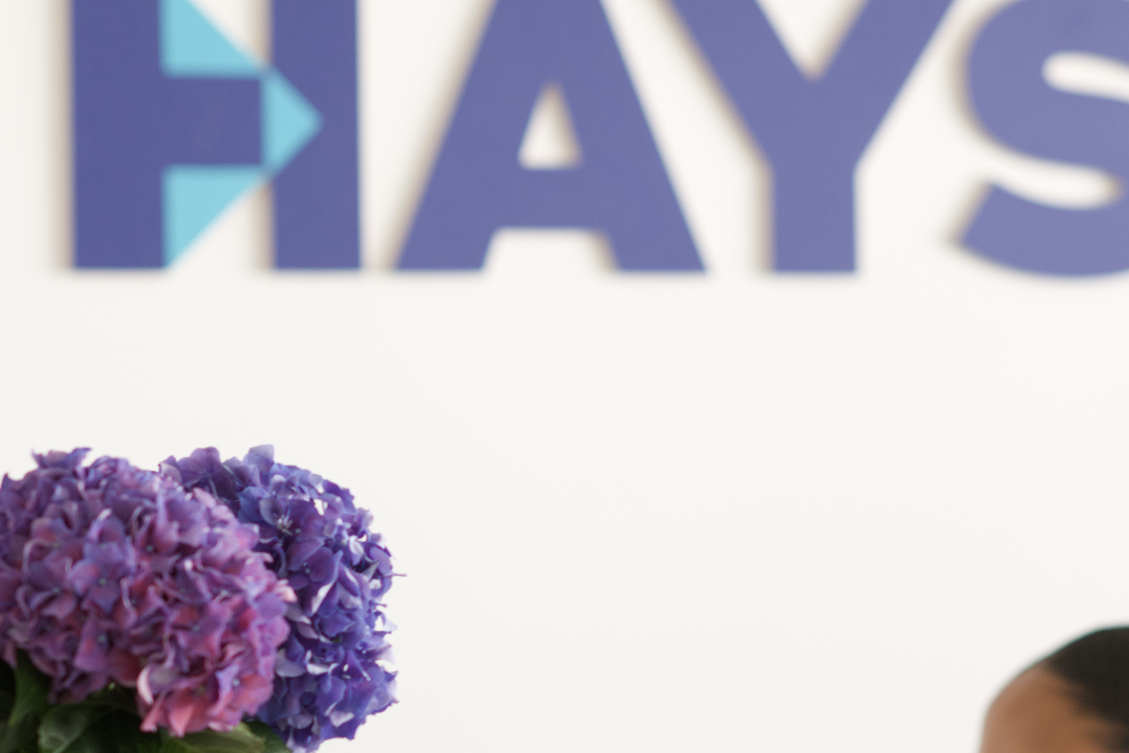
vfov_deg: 6.8
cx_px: 1117
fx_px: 6334
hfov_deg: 10.1
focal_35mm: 202
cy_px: 649
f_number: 2.8
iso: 500
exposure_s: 1/200
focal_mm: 85
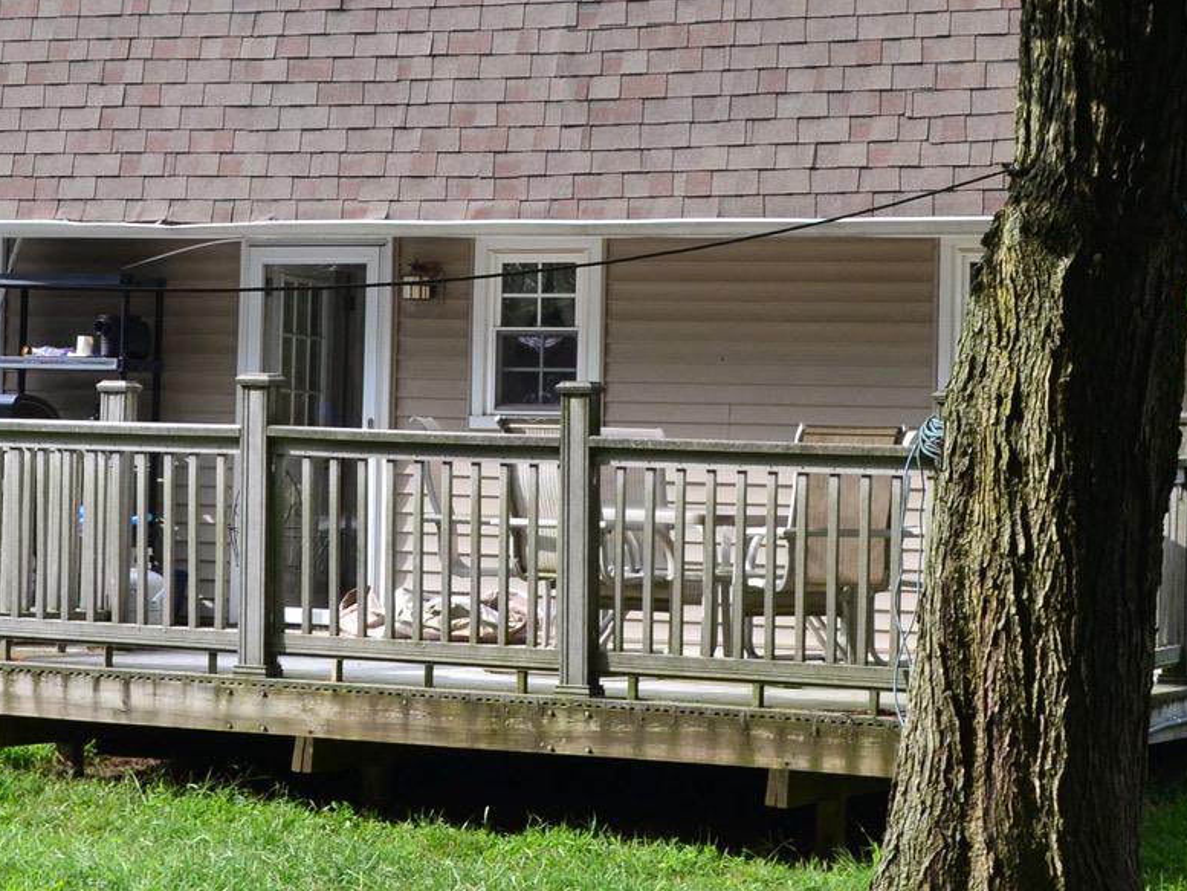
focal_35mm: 110
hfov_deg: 17.8
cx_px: 460
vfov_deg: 13.4
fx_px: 3782
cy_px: 271
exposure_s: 1/125
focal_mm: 29
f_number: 9
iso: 400
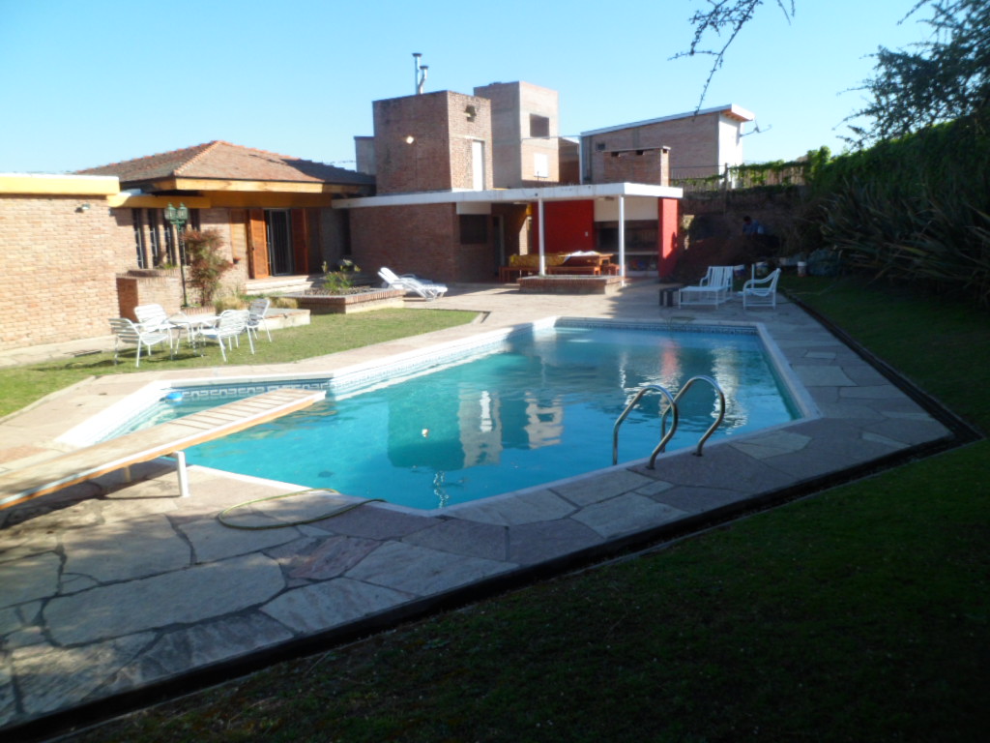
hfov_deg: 67.3
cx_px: 495
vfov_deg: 53.1
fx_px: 744
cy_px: 372
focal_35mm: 26
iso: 80
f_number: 3.3
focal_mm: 4.9
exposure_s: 1/500
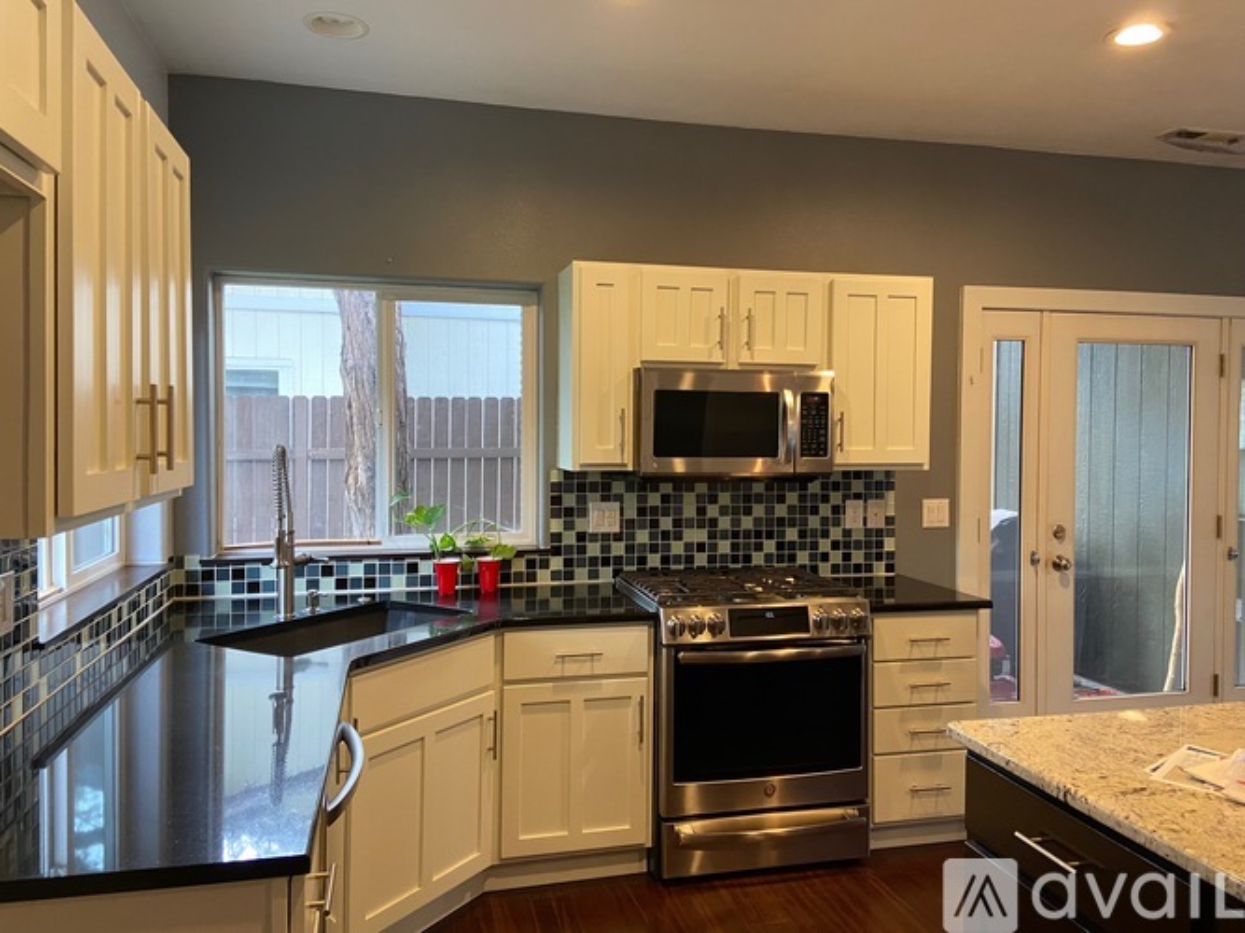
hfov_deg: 67.3
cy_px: 466
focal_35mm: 26
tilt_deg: -0.9
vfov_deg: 53.0
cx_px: 622
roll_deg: -0.4
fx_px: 935
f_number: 1.8
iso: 250
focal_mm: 4.25
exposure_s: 1/60
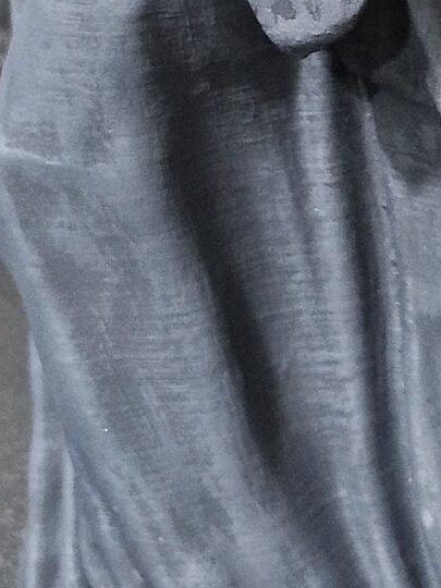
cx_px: 444
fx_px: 2174
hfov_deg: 11.5
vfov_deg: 15.1
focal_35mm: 128
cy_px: -5
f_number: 1.8
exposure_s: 1/33.3
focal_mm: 3.98
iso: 1600
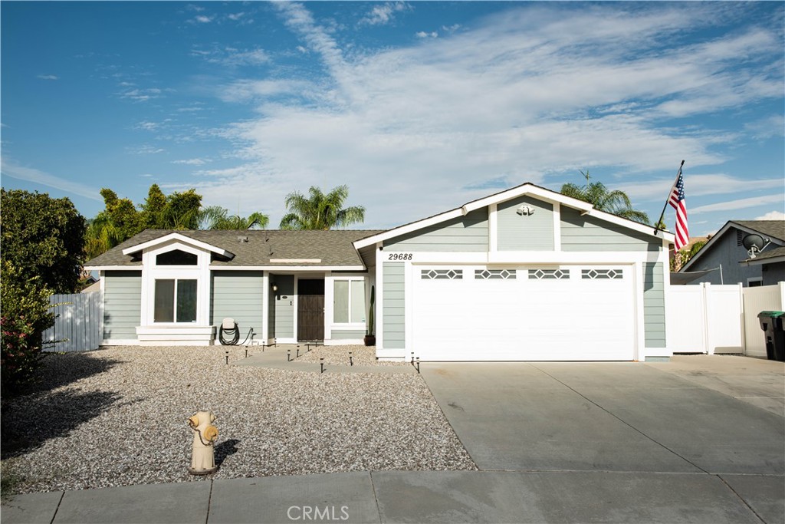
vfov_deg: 41.1
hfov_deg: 58.7
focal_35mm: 32
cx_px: 392
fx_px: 698
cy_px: 262
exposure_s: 1/200
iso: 100
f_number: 8
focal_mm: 32
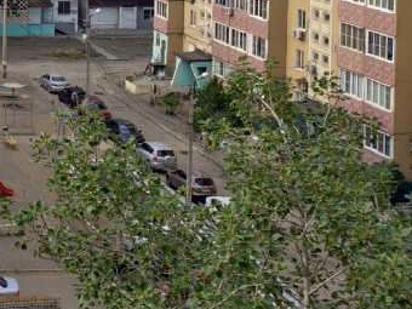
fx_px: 1047
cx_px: -153
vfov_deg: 15.9
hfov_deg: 20.0
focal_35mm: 88
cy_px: -100
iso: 72
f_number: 1.57
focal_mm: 6.54
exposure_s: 1/1667
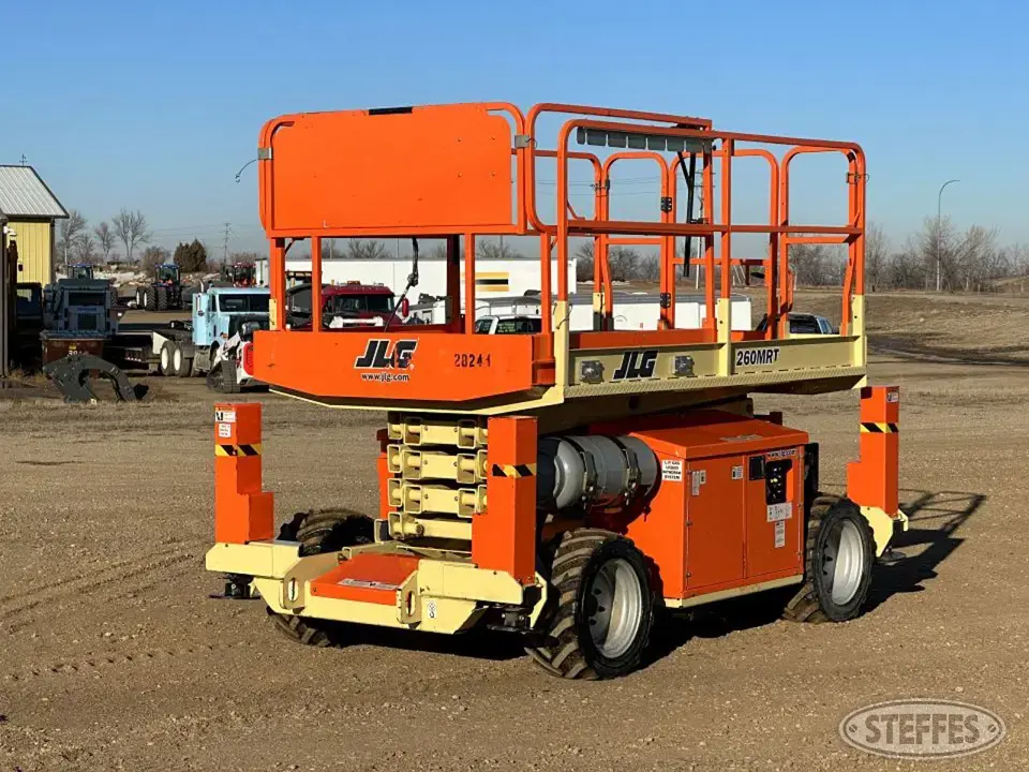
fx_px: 2289
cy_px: 386
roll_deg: +0.0
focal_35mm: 77
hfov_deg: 25.3
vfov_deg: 19.1
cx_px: 514
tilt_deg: -3.2
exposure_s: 1/1143
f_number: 2.8
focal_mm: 9
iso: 32
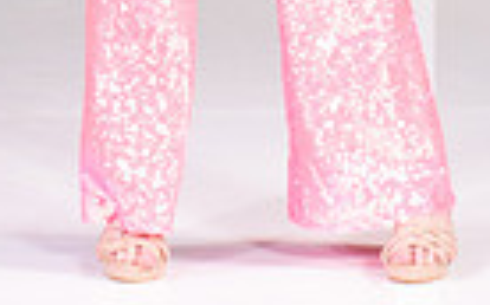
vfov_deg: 3.4
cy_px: -426
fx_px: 5150
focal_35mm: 386
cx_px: 254
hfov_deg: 5.4
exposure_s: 1/400
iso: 2000
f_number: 5.6
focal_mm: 116
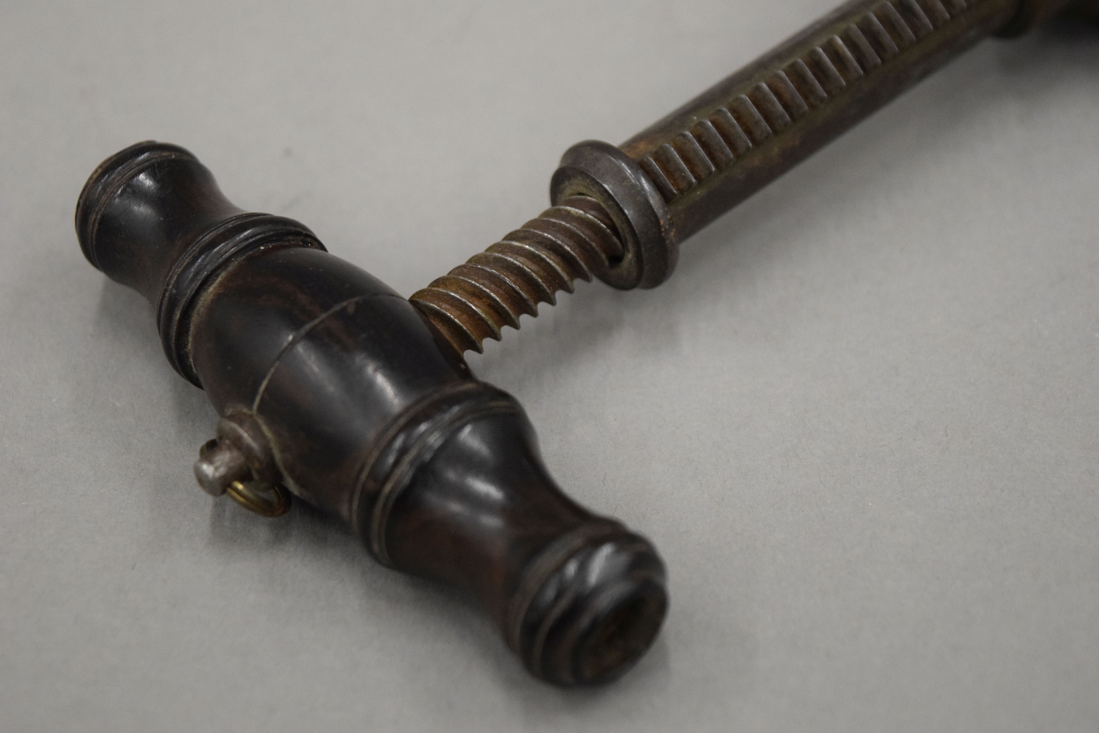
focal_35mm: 82
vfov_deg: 16.6
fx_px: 2518
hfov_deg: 24.6
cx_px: 550
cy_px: 366
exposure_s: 1/125
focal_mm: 55
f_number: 5.6
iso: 3200
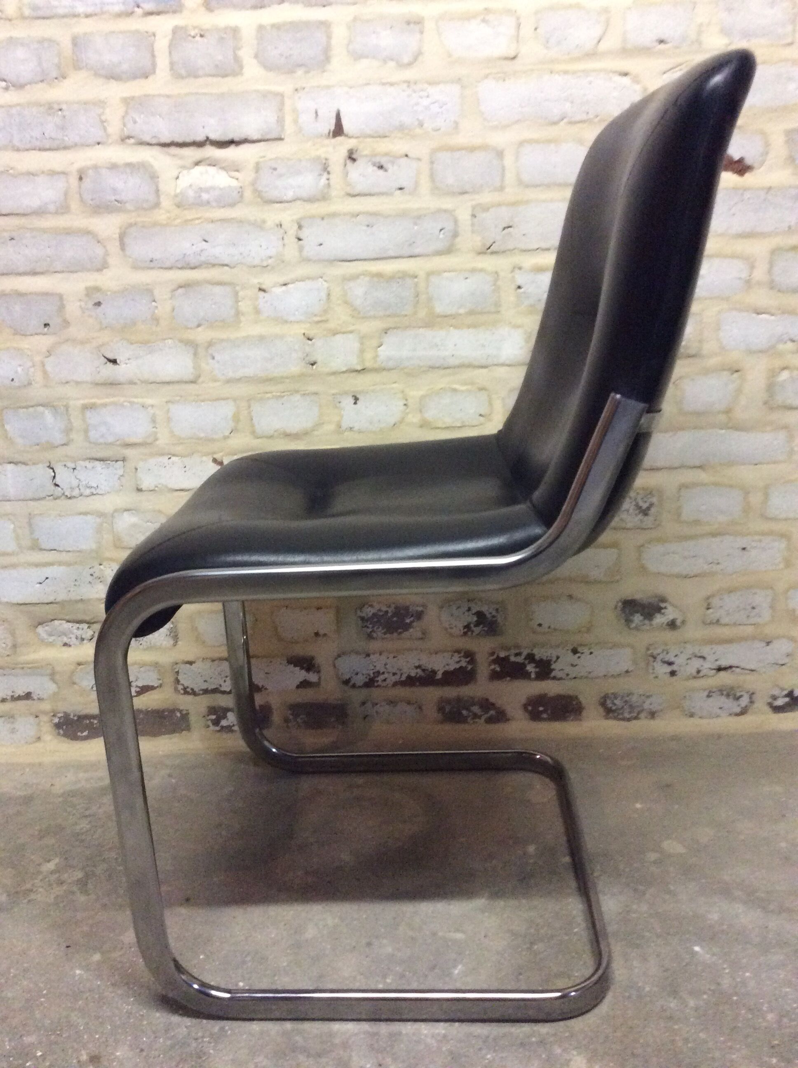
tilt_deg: -16.3
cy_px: 534
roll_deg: +2.7
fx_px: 986
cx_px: 399
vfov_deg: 56.9
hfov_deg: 44.1
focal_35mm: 32
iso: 320
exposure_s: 1/17
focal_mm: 3.3
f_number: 2.4
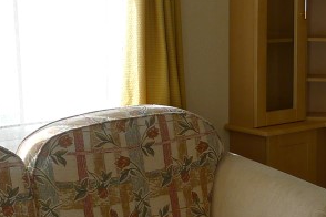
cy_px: 82
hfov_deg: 20.7
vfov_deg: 14.5
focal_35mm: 94
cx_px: 350
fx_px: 851
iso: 80
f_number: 2.8
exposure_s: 1/160
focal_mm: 5.1
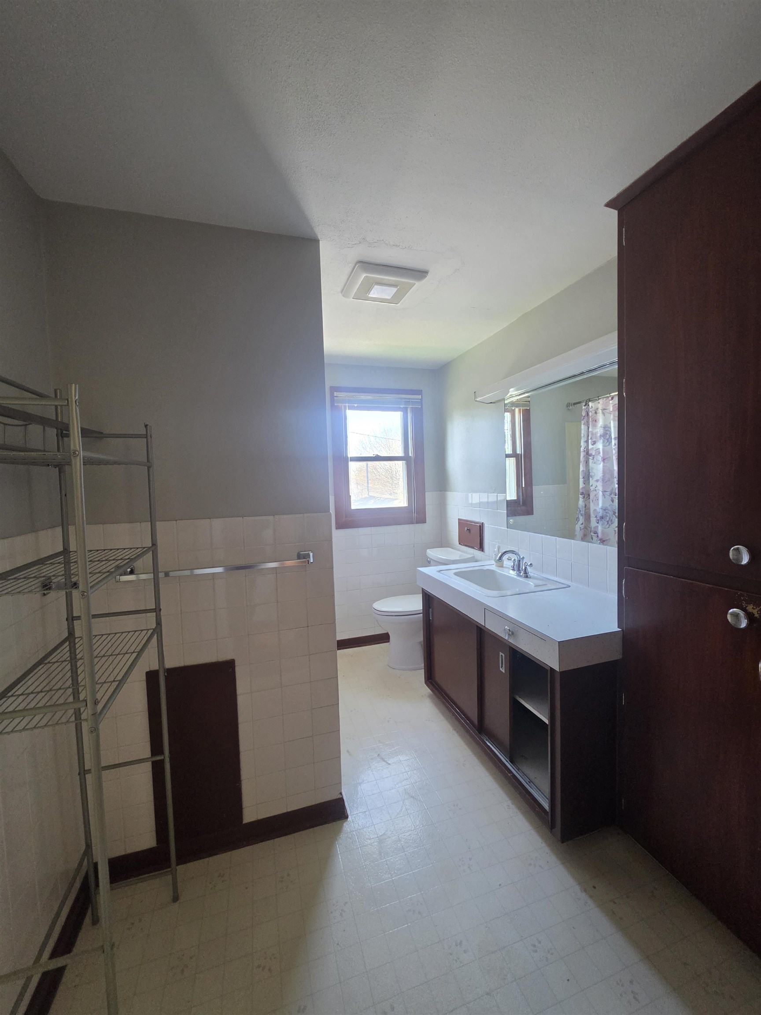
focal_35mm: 13
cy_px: 508
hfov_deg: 89.9
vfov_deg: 106.2
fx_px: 381
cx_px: 380
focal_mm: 2.2
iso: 320
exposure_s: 1/60
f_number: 1.9
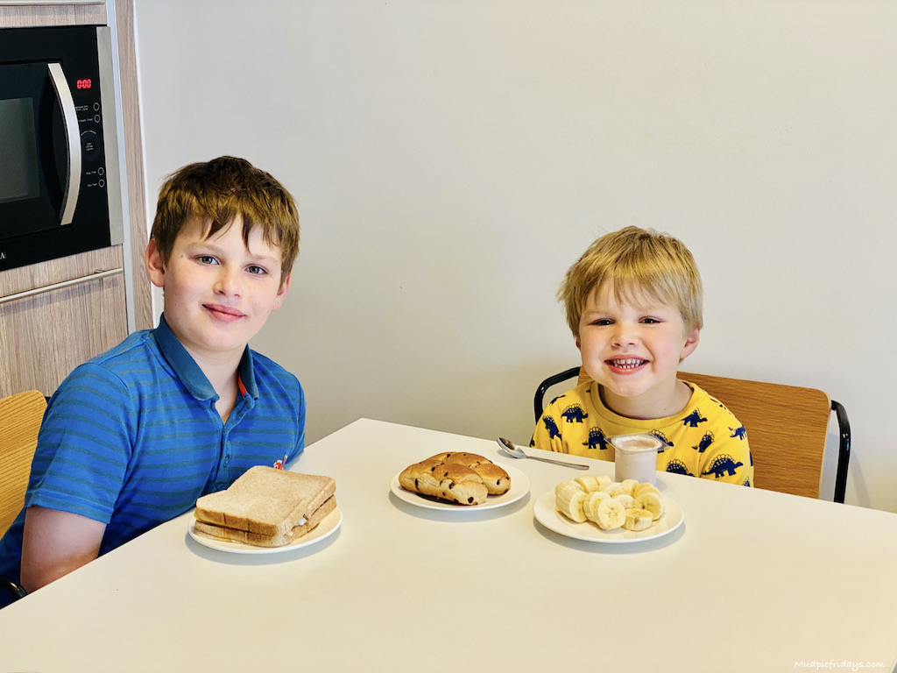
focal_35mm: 52
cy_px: 336
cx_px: 448
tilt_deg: -14.2
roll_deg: -0.6
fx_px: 1347
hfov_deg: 36.8
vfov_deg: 28.0
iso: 100
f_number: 2
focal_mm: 6
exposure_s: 1/50
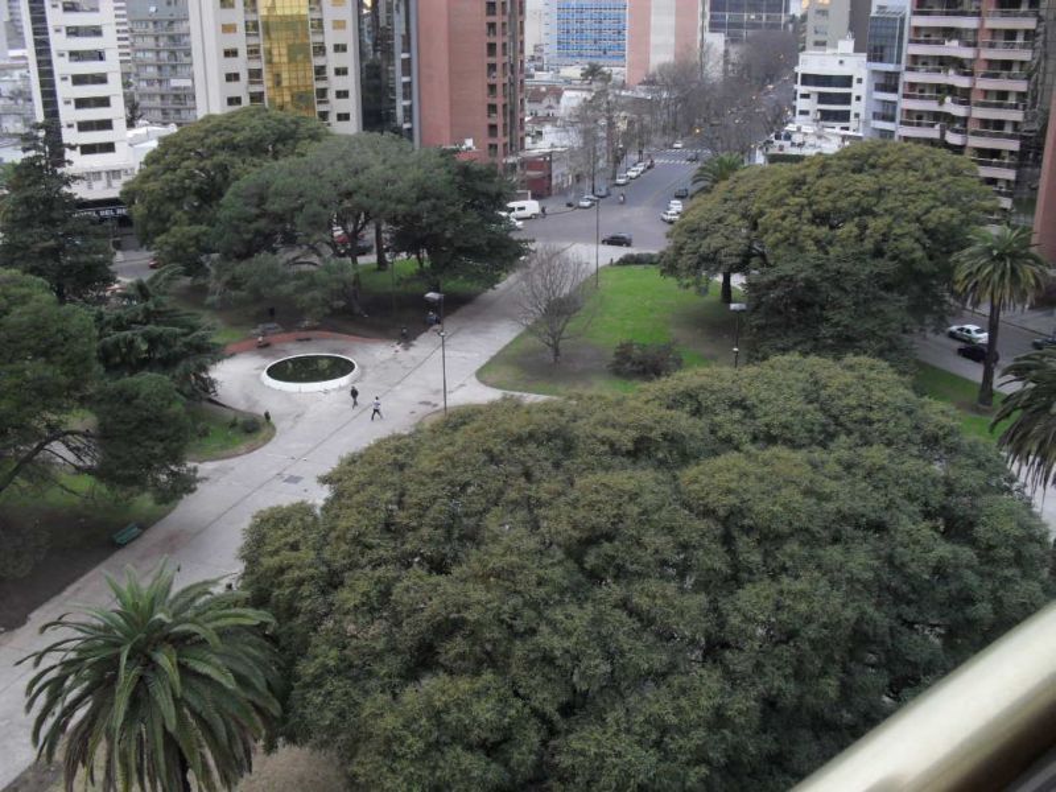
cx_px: 528
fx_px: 1068
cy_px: 396
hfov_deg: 52.6
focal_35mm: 35
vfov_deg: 40.7
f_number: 3.2
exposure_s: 1/45
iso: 100
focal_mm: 6.3
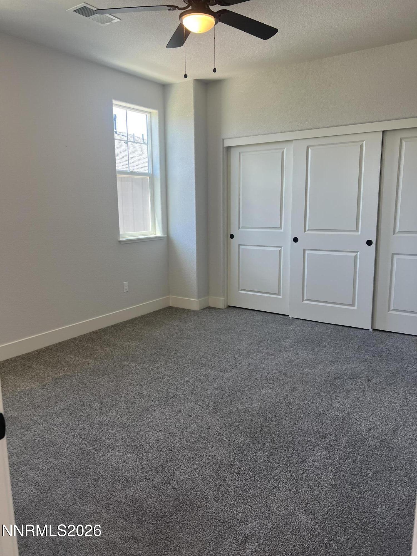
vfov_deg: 67.3
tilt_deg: -8.0
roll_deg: +0.4
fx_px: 418
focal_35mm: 26
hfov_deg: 53.1
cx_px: 208
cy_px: 278
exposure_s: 1/120
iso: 50
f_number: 1.5
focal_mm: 5.7
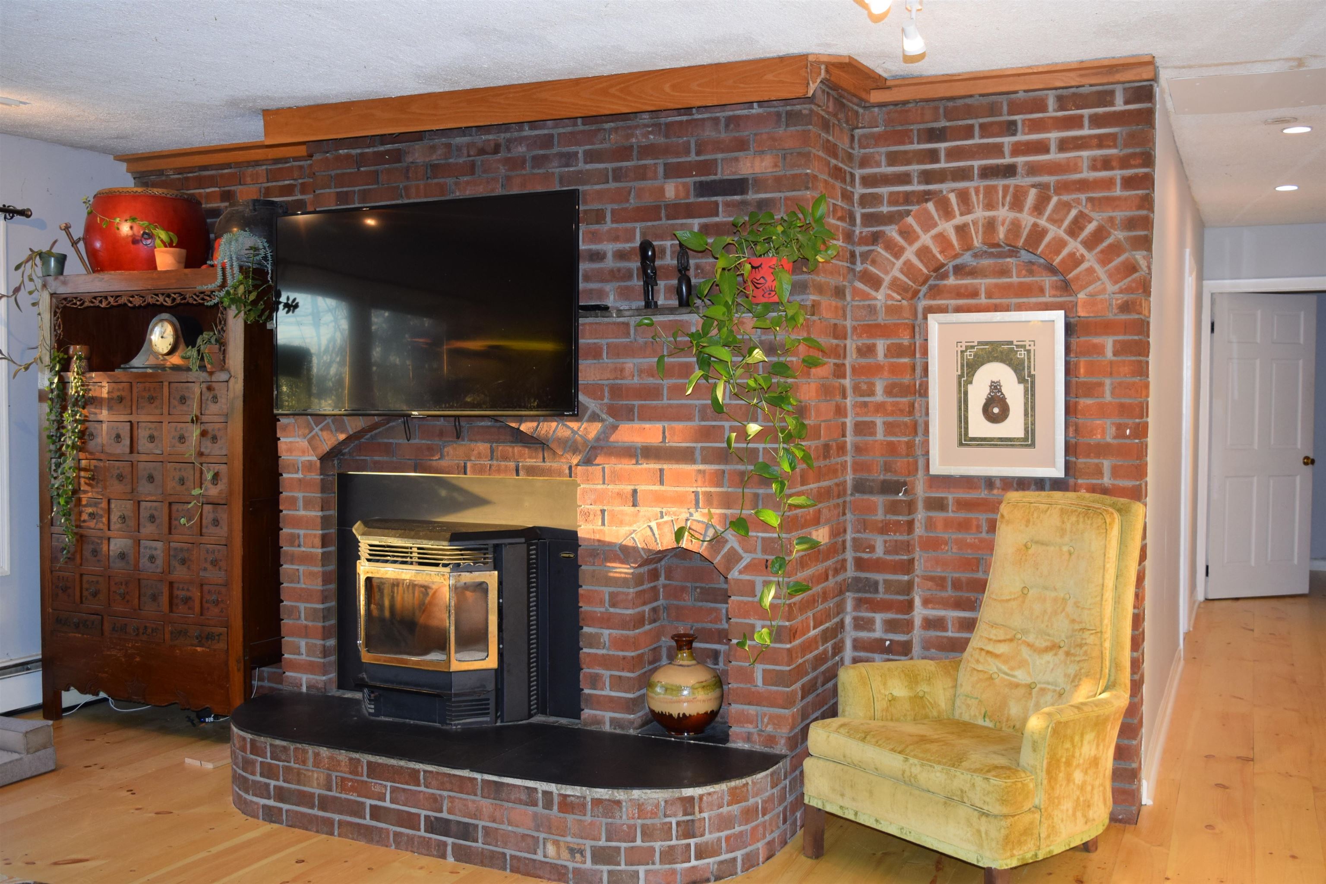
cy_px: 442
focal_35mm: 36
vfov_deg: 36.9
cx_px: 663
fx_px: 1326
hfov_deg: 53.1
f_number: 5
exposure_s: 1/100
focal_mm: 24
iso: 800
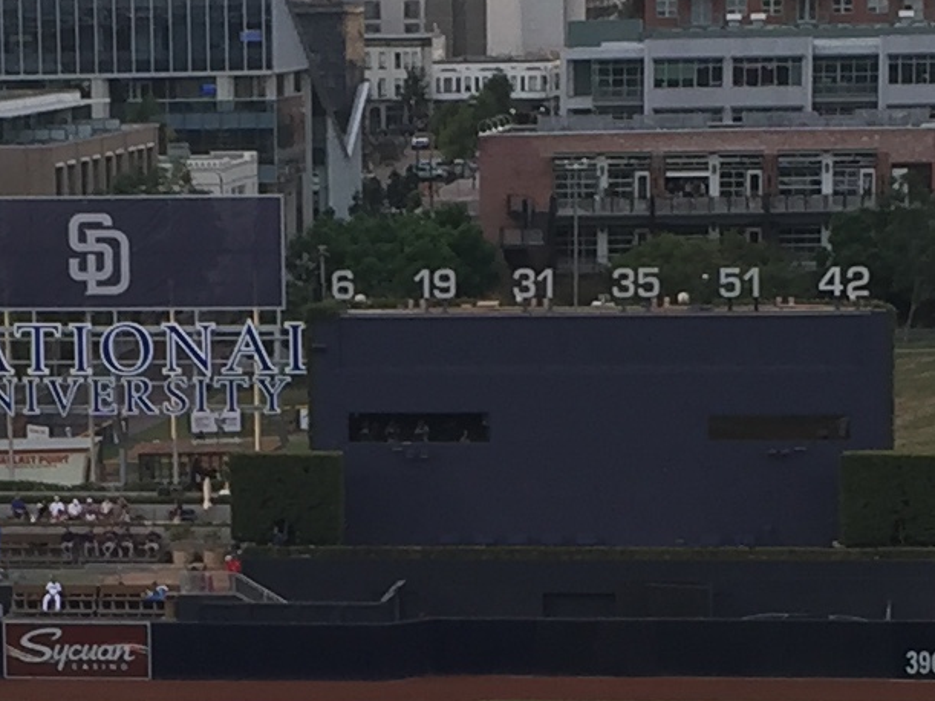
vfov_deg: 9.5
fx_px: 4186
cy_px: 813
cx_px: 282
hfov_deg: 12.7
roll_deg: +1.2
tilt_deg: -11.4
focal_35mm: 155
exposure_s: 1/151
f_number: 2.2
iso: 32
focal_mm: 4.15
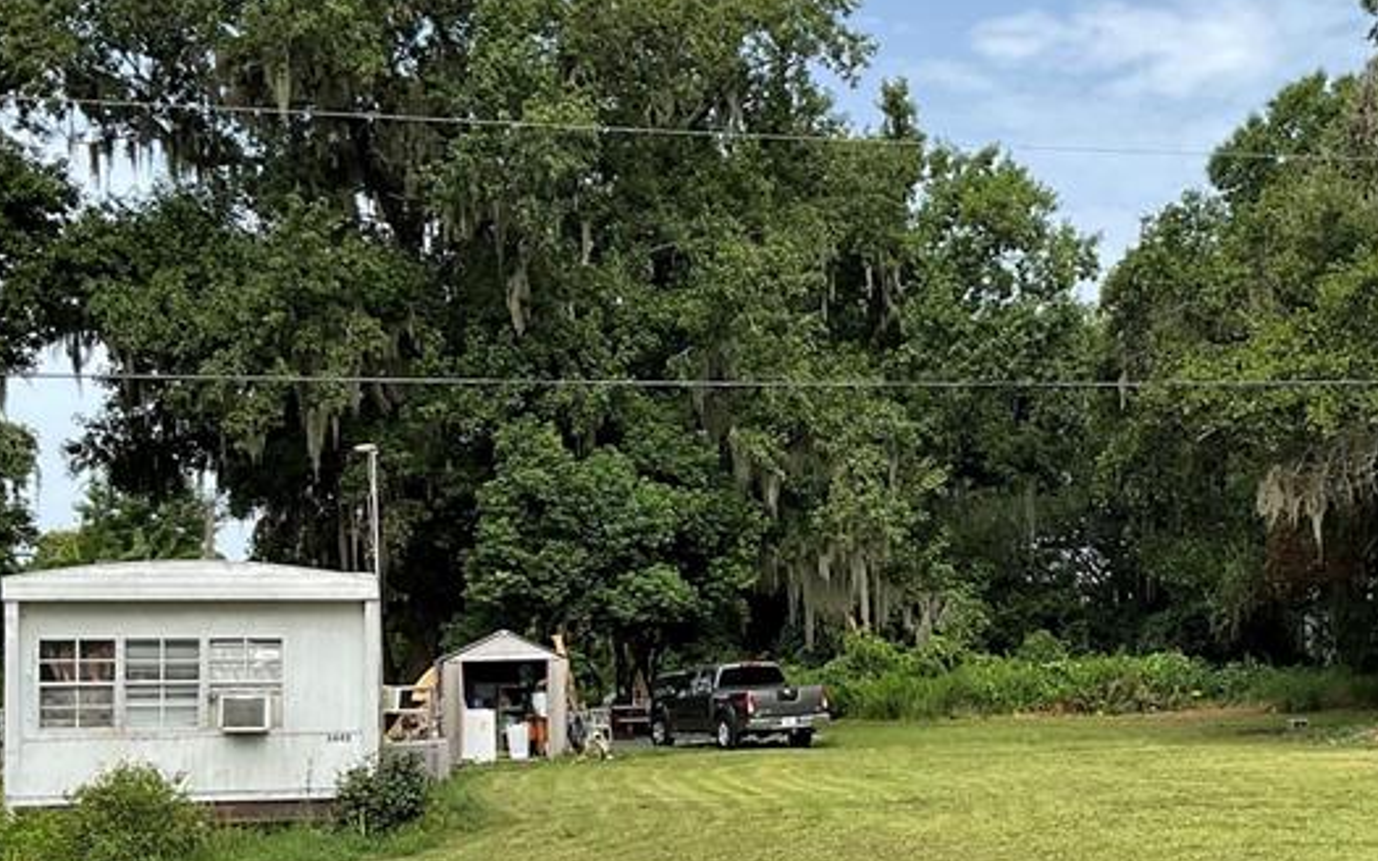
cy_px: 601
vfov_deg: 21.5
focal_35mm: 60
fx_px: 2253
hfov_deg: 33.4
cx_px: 1013
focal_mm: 3
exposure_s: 1/912
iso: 16
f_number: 1.8
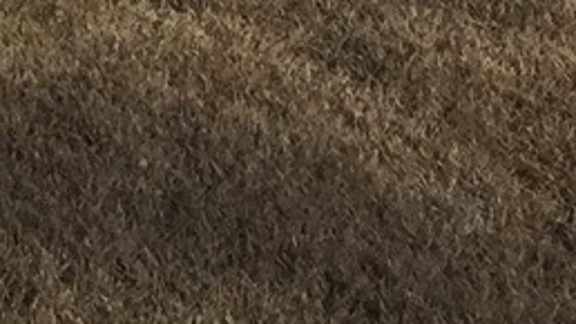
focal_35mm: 200
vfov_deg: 5.7
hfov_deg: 8.8
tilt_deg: -4.8
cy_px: -608
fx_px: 3054
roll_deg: +0.4
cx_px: -1179
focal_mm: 4.15
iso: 32
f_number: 2.2
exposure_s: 1/2475
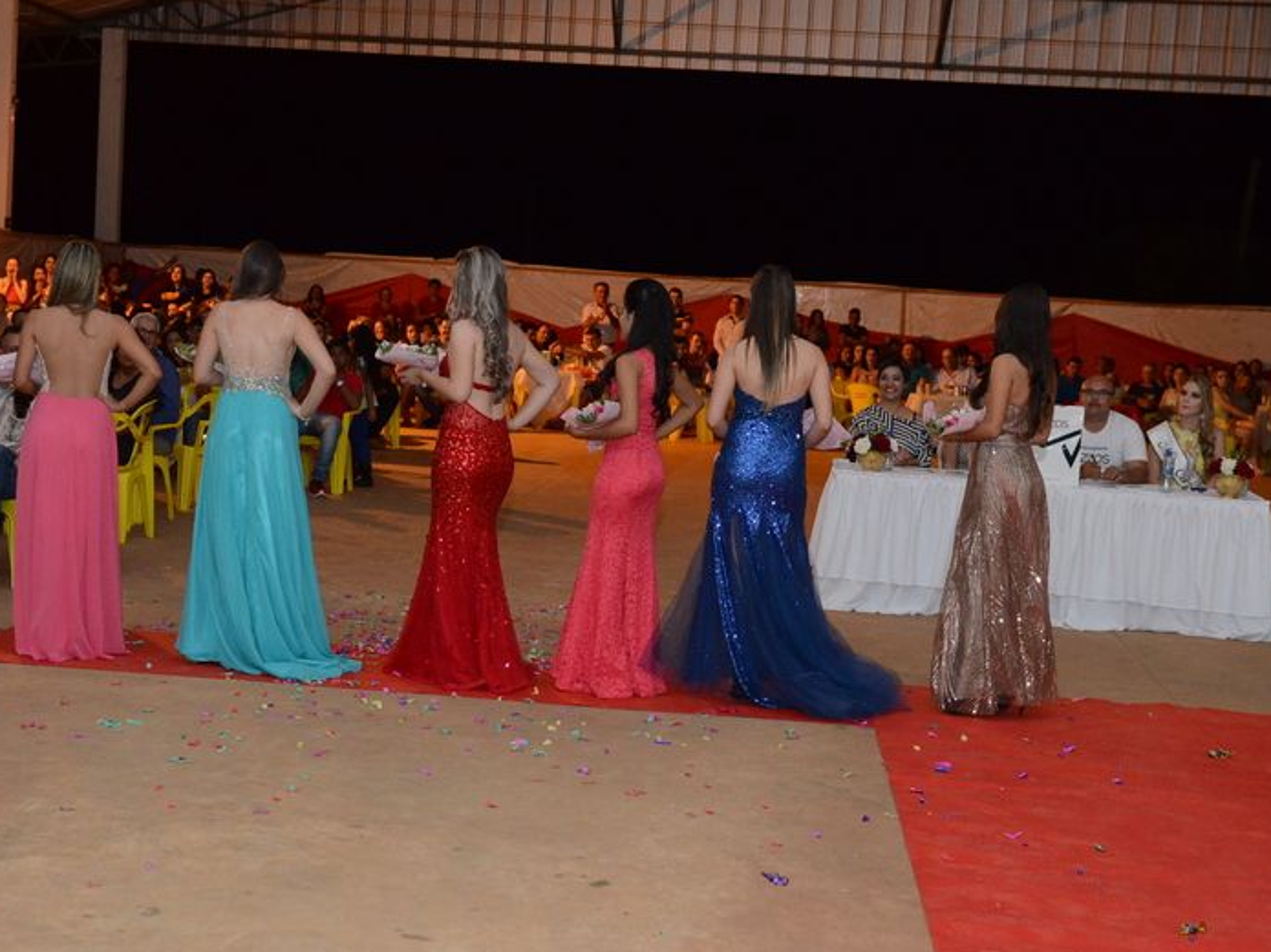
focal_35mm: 63
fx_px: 2313
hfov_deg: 30.7
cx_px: 560
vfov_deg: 23.3
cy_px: 481
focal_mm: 38
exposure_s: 1/200
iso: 3200
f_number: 3.5
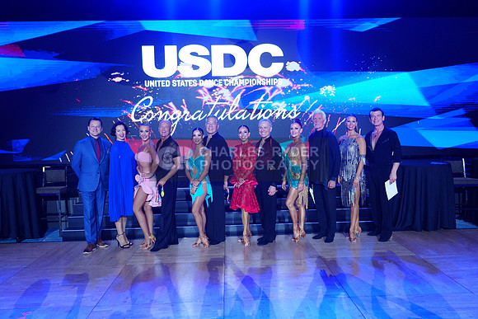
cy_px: 160
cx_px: 239
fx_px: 398
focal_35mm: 30
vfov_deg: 43.6
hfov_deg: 61.9
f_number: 4
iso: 2000
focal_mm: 30
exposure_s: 1/320
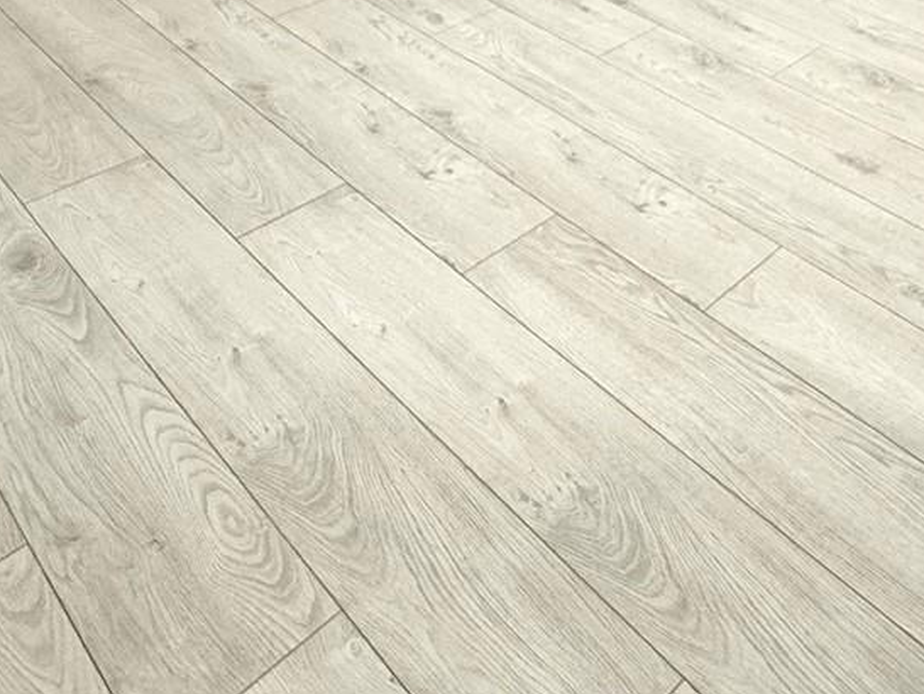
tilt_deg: -9.1
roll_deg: -2.4
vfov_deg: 26.7
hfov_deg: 44.4
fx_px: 1095
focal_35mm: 41
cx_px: 680
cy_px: -311
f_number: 2.2
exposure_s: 1/120
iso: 200
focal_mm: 2.22
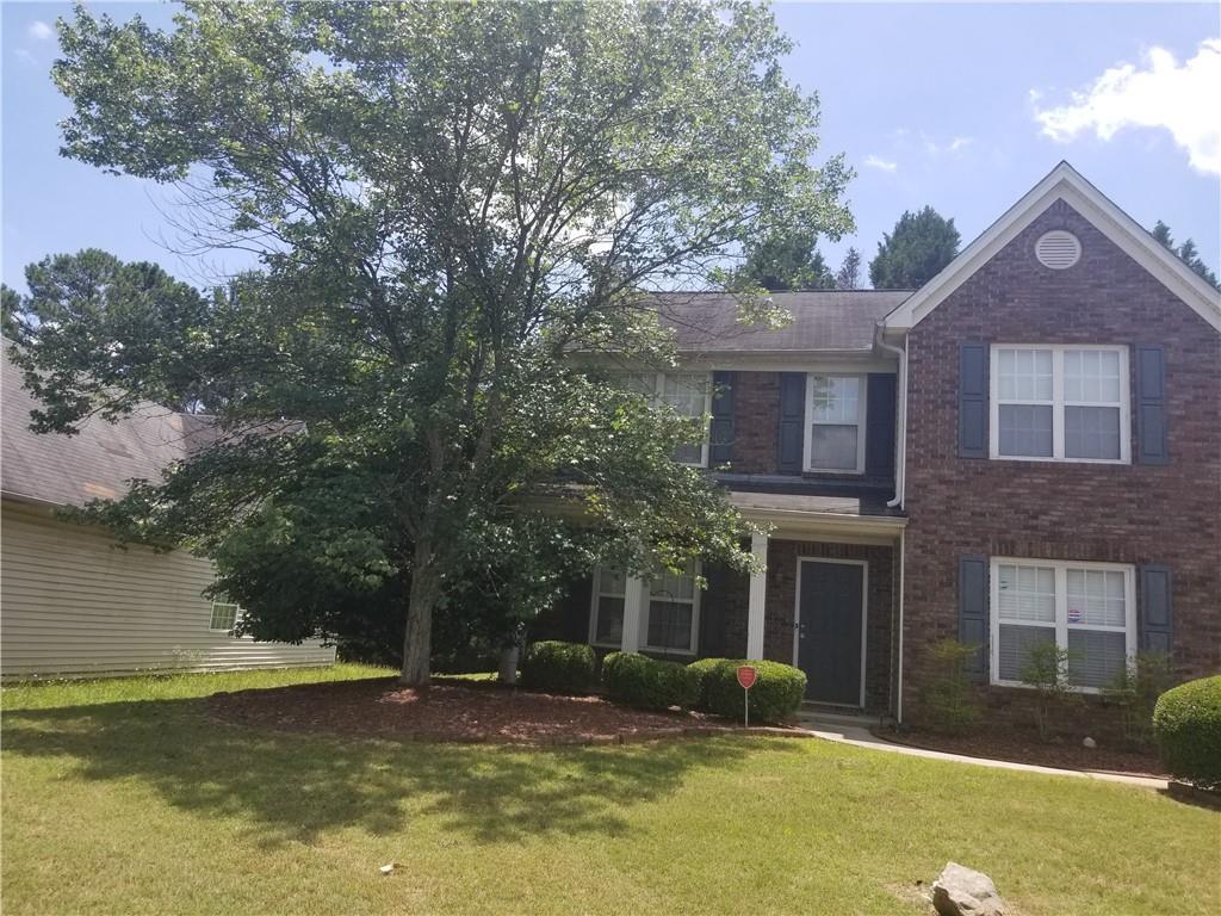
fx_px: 917
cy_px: 458
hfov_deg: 67.3
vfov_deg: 53.1
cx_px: 610
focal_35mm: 26
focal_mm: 4.25
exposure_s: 1/1628
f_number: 1.7
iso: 50
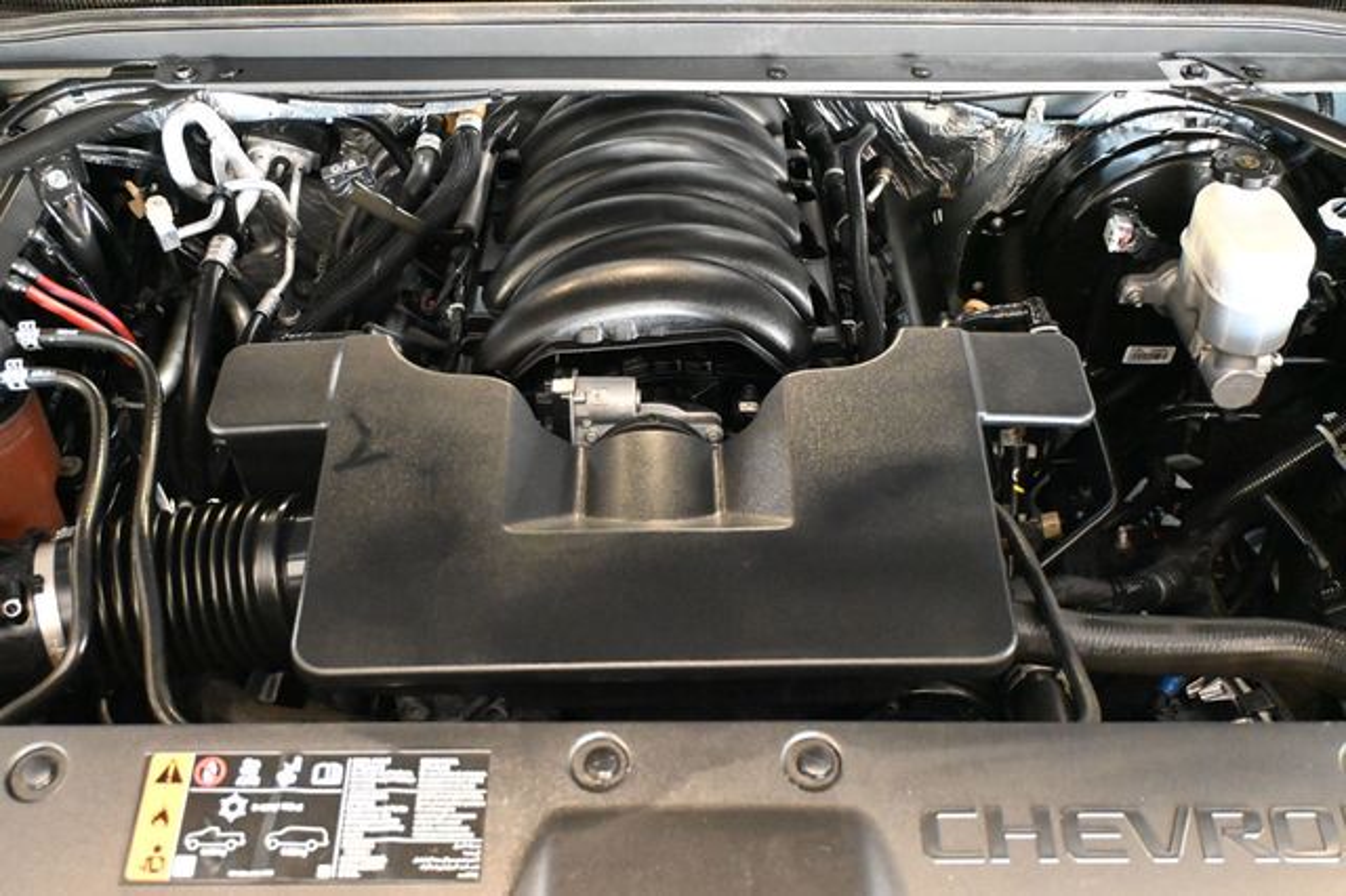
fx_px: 1345
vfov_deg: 36.8
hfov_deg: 53.2
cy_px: 448
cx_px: 673
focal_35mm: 36
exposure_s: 1/60
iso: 12800
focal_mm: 24
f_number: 4.2
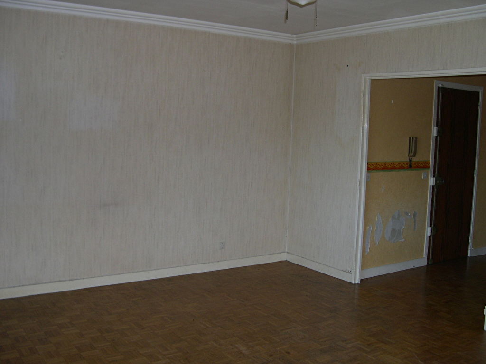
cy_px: 182
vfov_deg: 37.7
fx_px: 534
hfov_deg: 49.0
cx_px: 243
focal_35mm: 38
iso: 121
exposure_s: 1/60
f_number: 2.8
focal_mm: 8
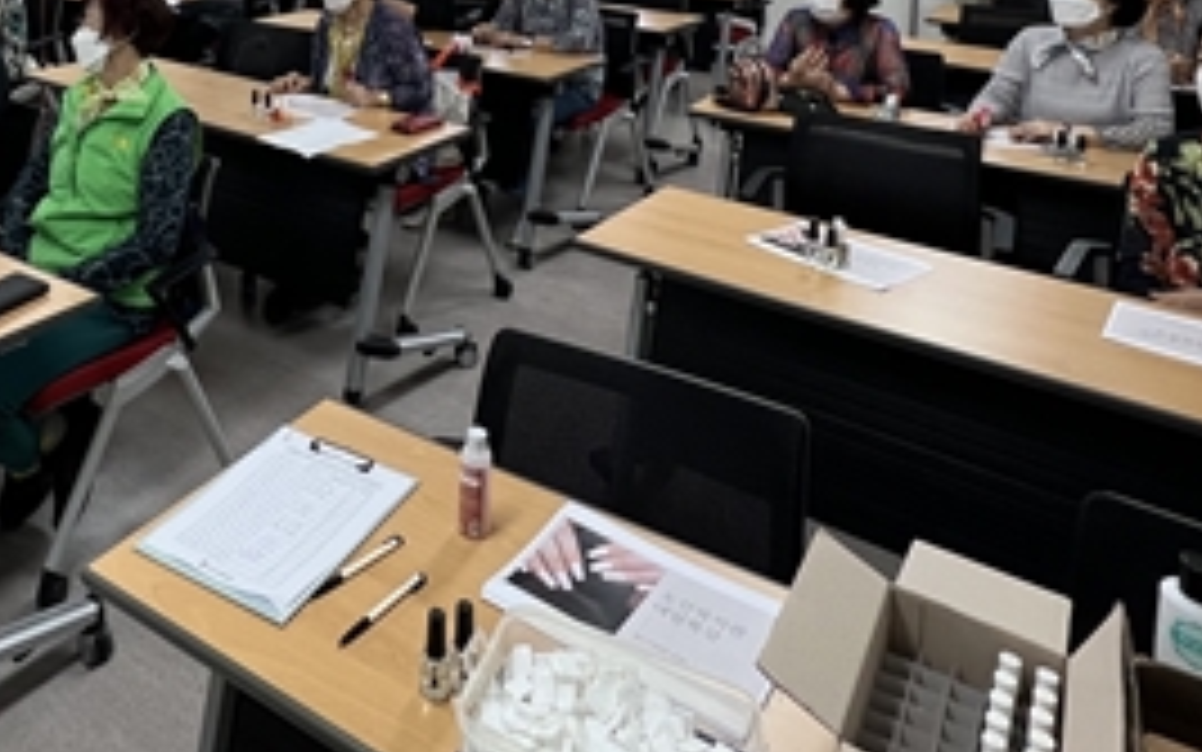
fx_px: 1016
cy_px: -99
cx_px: 311
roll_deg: -0.5
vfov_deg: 34.4
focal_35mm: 31
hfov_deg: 58.3
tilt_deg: -4.3
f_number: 1.8
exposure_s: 1/120
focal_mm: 1.57
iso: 160
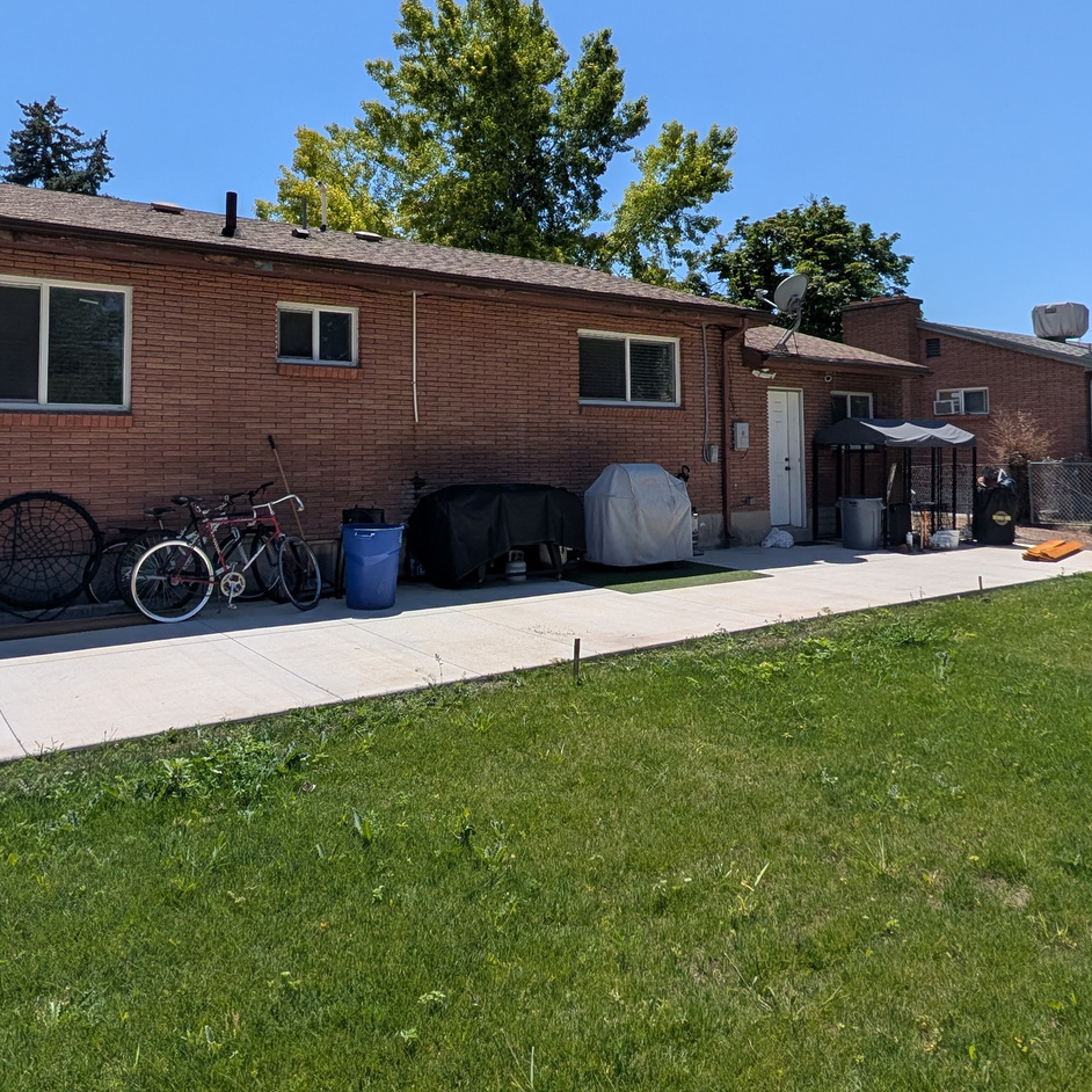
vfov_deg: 66.1
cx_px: 492
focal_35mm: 23
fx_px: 821
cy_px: 401
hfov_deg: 67.1
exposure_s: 1/4878
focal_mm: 2.02
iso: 55
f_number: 1.7
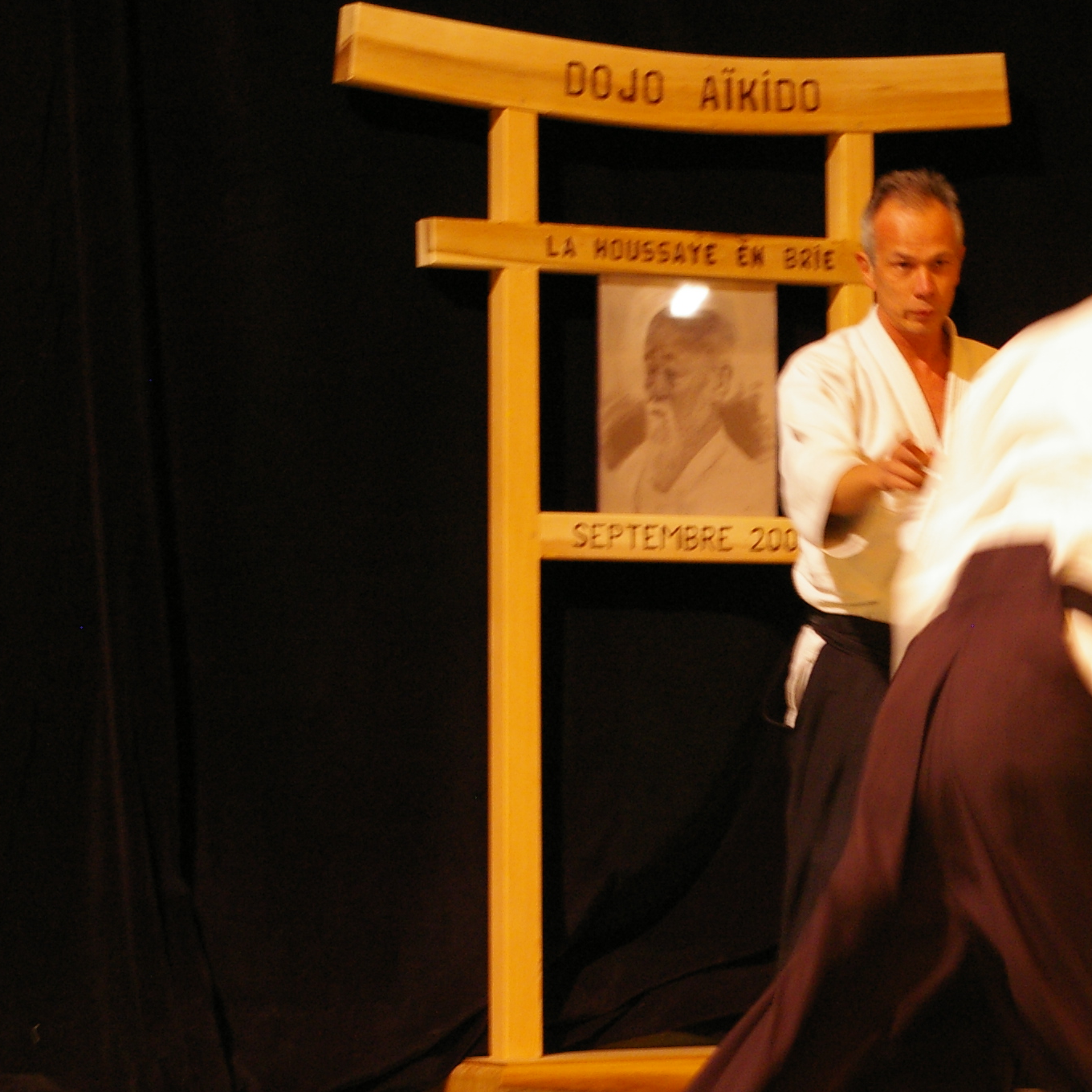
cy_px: 659
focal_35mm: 155
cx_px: 1030
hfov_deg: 11.2
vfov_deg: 11.3
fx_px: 5530
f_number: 5.6
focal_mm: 55
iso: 800
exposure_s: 1/15
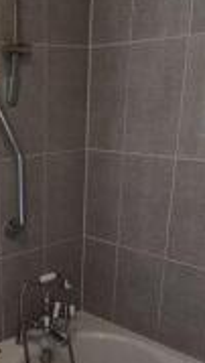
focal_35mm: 46
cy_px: 301
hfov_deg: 25.0
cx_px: 9
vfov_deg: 42.1
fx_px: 443
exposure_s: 1/50
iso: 125
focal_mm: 1.42
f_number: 2.2
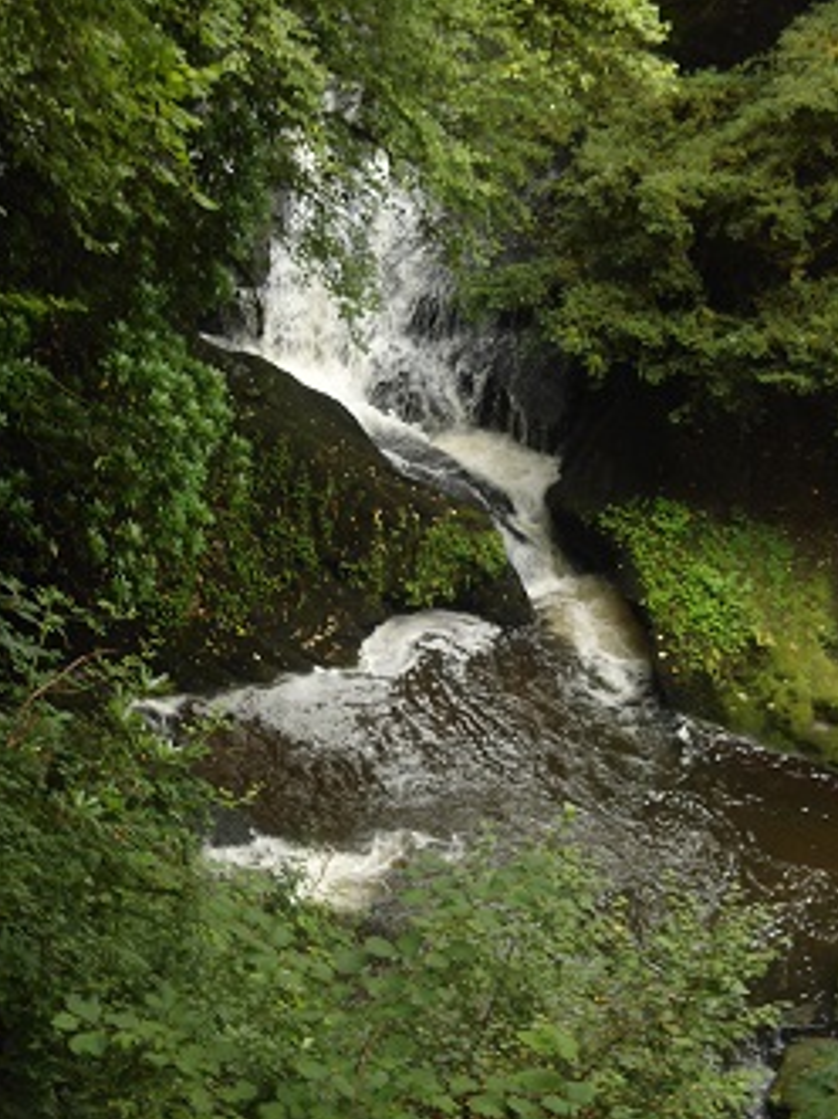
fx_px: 2067
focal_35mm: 64
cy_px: 619
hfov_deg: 22.9
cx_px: 399
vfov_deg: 30.3
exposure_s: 1/50
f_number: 3.9
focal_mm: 9.5
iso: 200
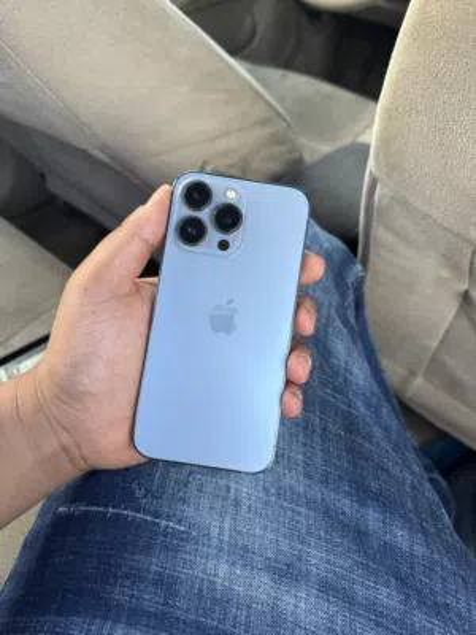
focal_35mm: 24
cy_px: 318
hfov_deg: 56.8
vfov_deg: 71.6
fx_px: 440
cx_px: 238
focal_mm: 6.76
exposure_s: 1/121
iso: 100
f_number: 1.78
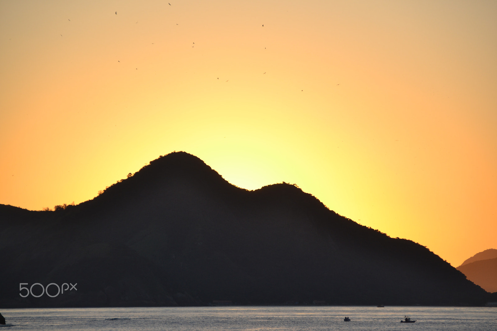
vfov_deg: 6.8
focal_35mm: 202
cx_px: 248
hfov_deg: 10.2
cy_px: 166
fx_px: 2795
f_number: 6
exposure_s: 1/500
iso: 200
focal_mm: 135
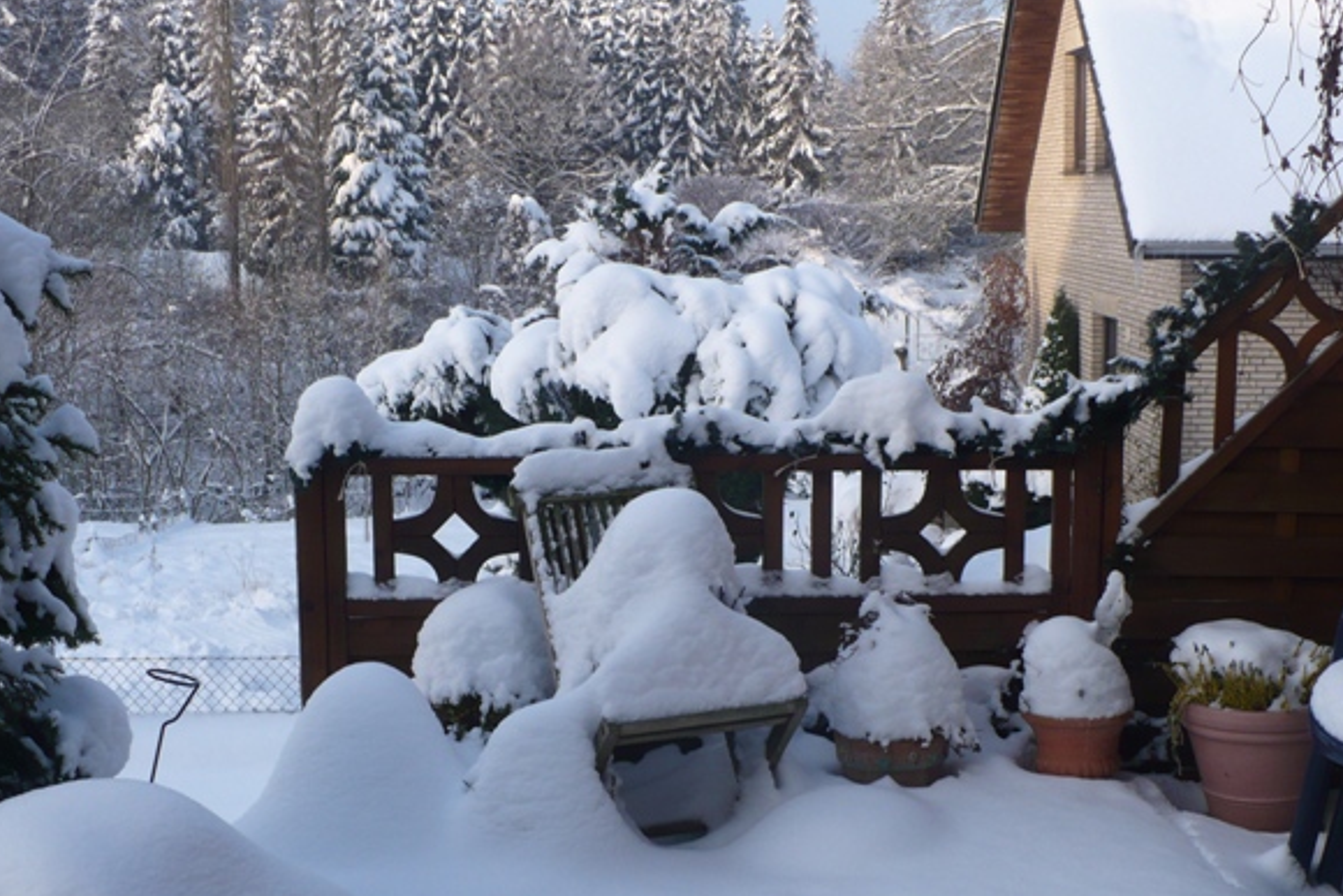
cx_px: 689
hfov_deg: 37.5
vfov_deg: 25.3
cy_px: 652
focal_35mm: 53
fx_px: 1978
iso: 100
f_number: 2.8
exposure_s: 1/400
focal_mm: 6.1
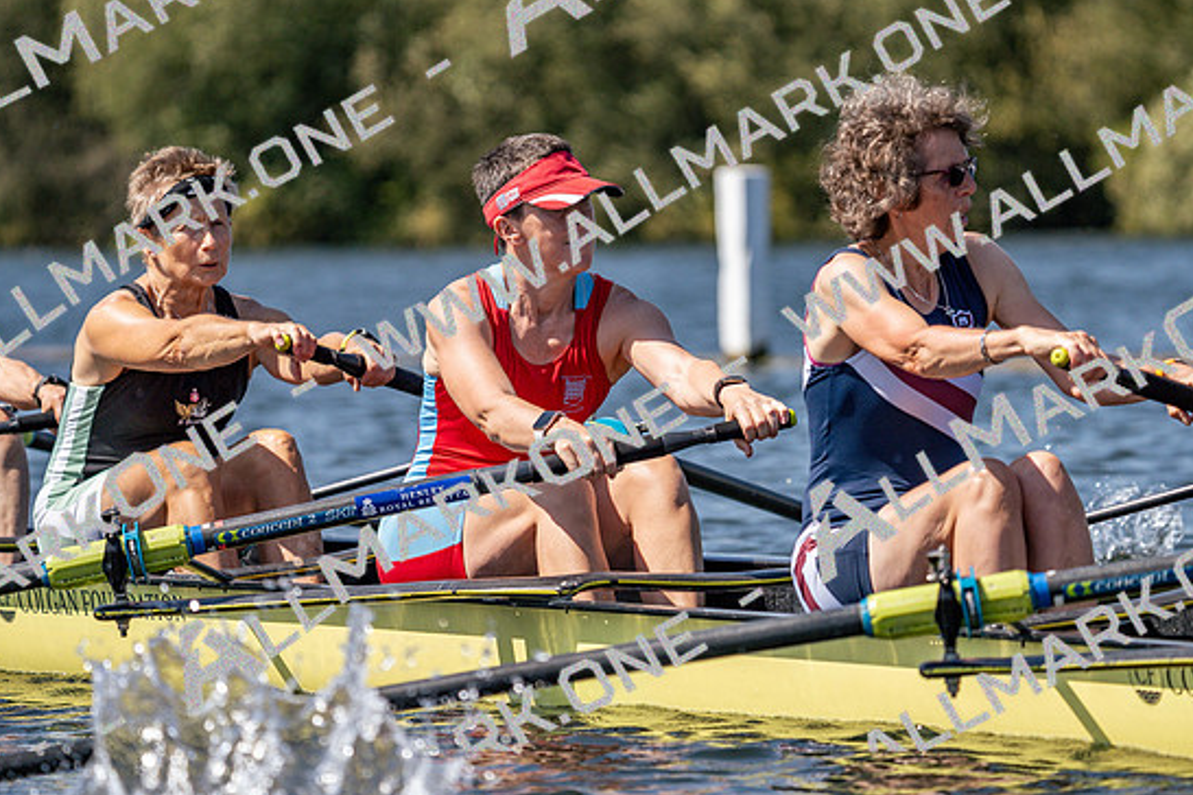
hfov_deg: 6.7
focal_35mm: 309
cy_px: 377
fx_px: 10239
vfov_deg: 4.4
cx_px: 623
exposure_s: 1/2000
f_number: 5.6
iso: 320
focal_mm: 291
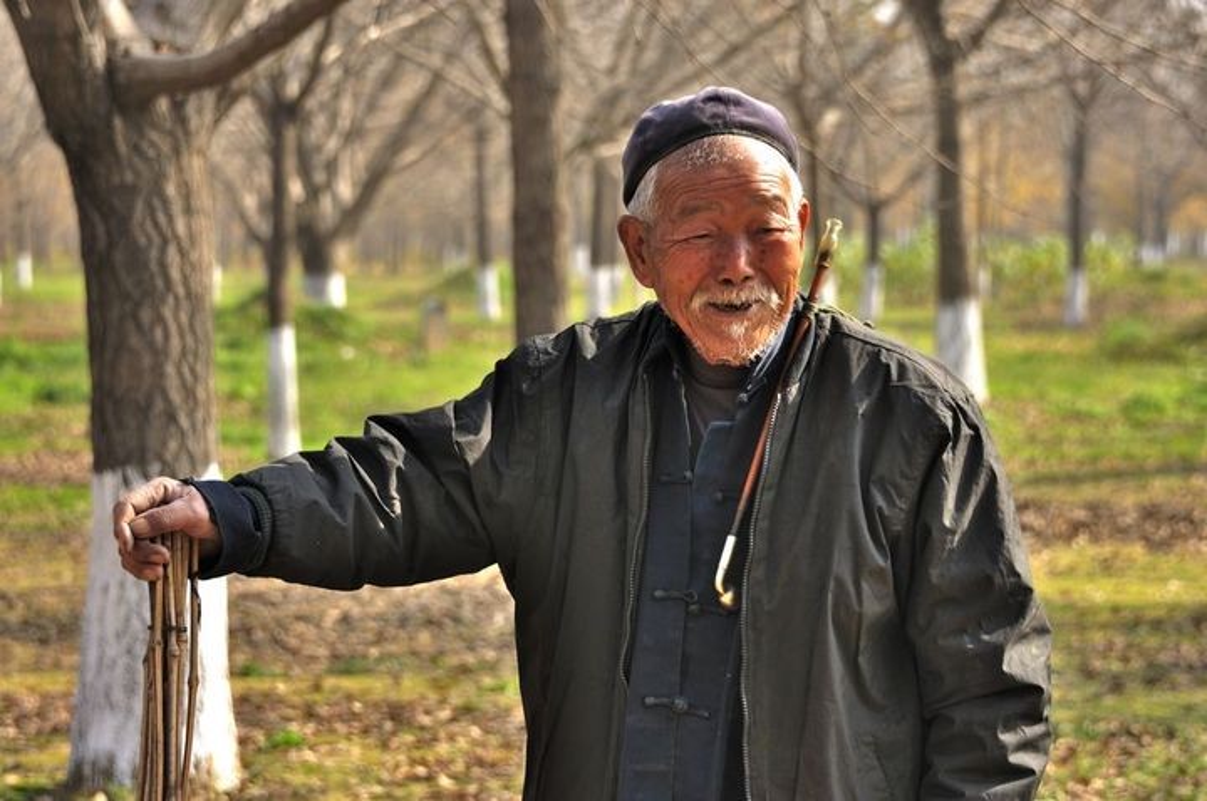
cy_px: 400
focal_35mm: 123
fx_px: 4118
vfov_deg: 11.1
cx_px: 604
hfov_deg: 16.7
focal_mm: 82
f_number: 5
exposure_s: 1/250
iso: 200
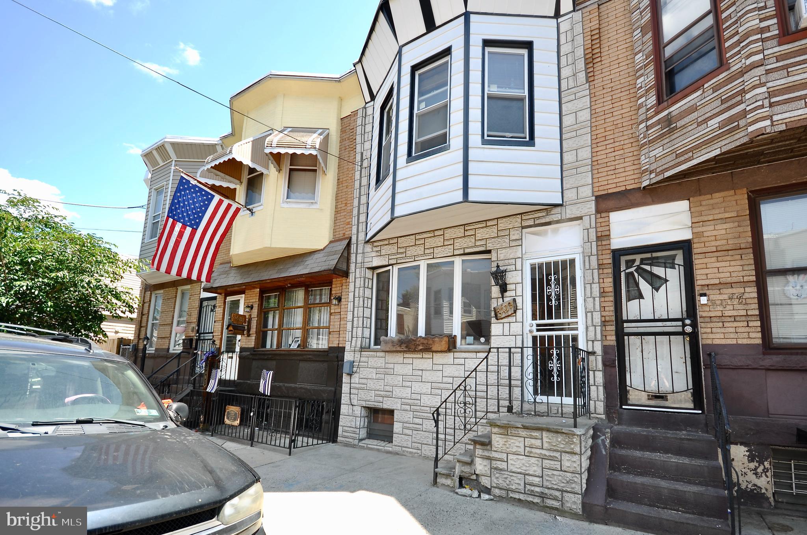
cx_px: 404
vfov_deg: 77.1
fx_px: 336
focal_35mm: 15
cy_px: 268
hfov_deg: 100.5
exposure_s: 1/160
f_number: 6.3
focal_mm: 10
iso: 100
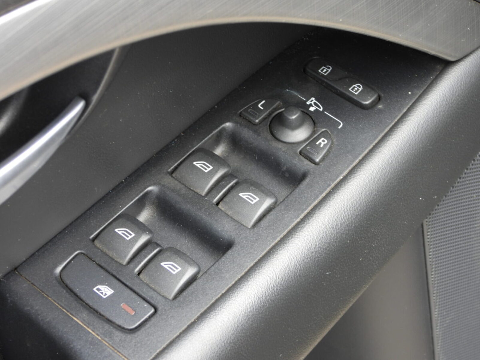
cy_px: 180
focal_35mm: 105
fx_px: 1456
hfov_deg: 18.7
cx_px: 240
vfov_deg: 14.1
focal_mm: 18.9
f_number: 4
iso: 100
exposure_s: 1/80
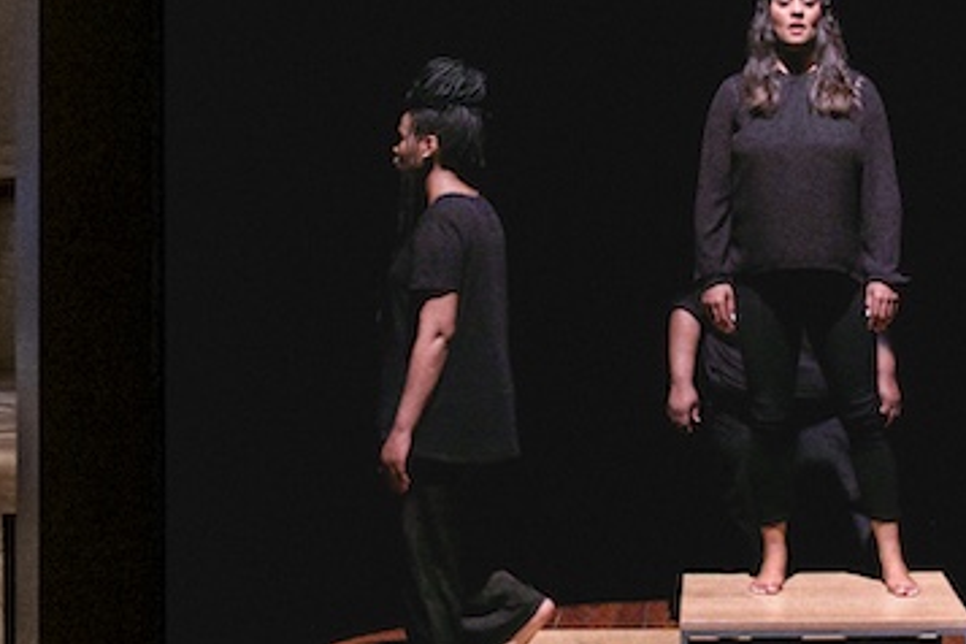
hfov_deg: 9.6
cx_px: -38
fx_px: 5715
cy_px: -61
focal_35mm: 213
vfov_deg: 6.4
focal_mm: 38
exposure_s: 1/1.25
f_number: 13
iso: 400
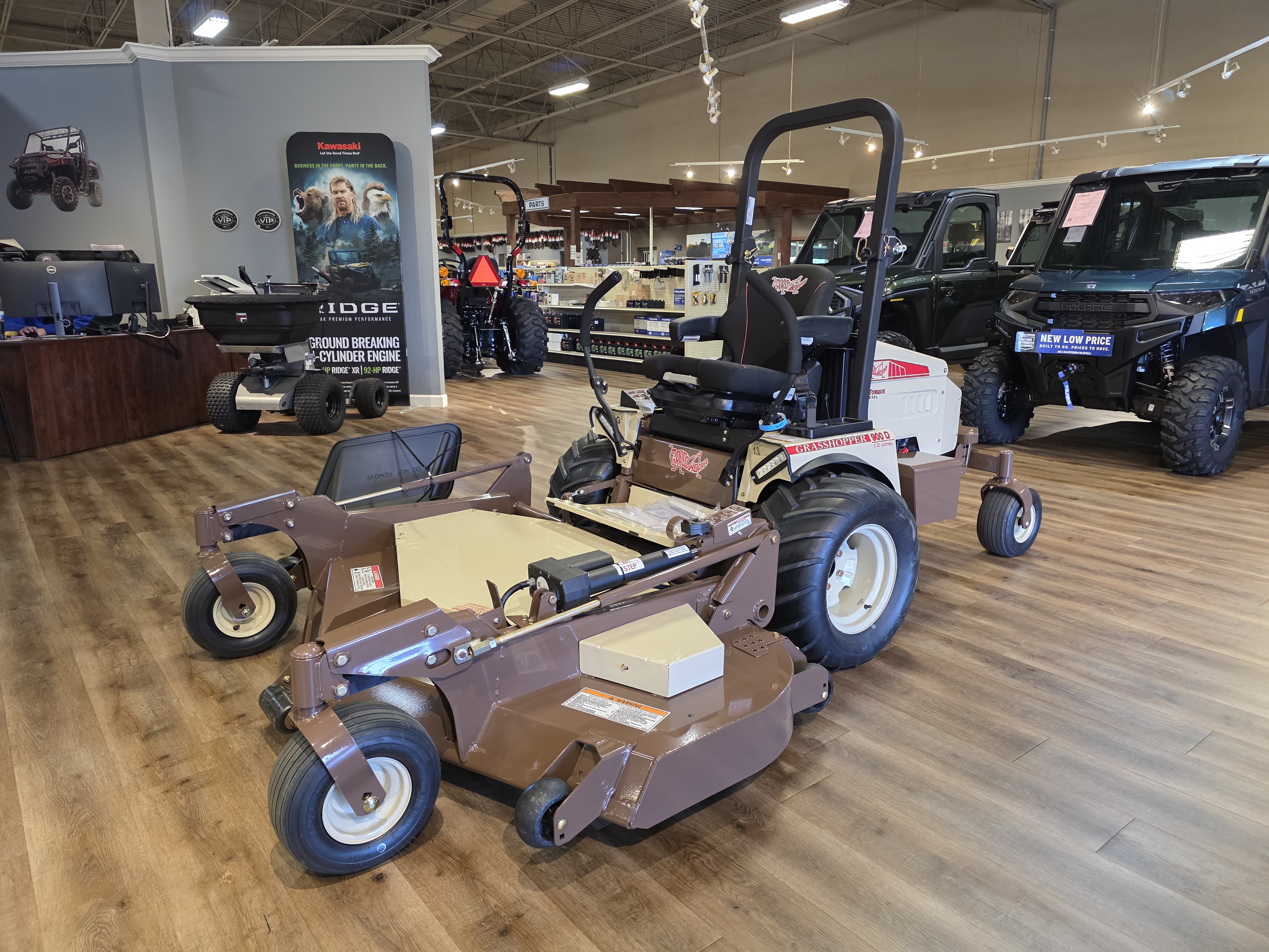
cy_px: 476
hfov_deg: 73.9
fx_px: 843
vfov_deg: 58.9
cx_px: 634
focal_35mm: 23
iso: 640
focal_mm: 6.3
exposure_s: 1/120
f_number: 1.7
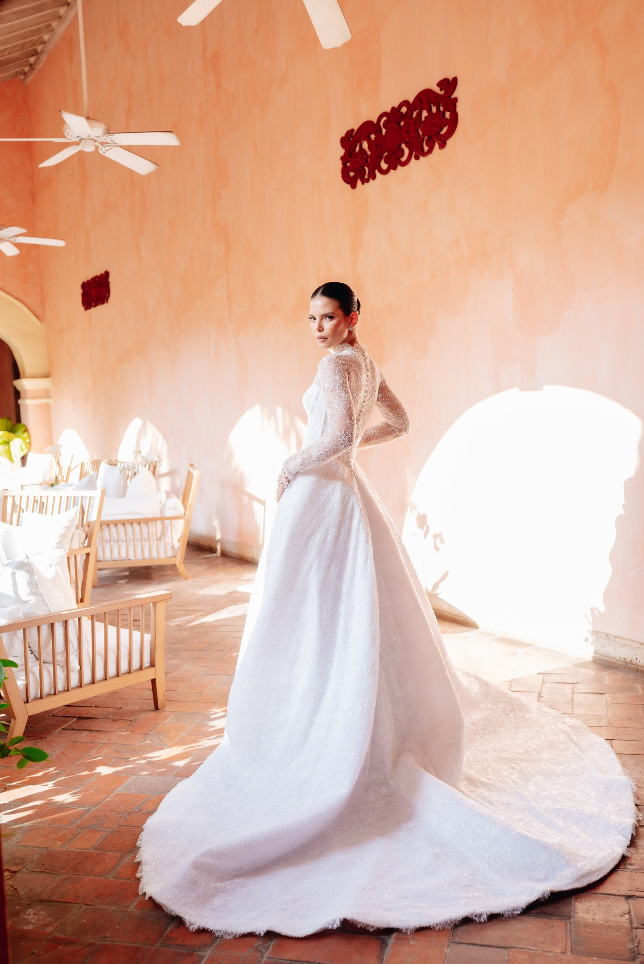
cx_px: 322
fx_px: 938
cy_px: 482
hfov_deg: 37.9
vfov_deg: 54.4
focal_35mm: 35
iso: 100
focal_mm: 35
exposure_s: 1/200
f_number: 3.2
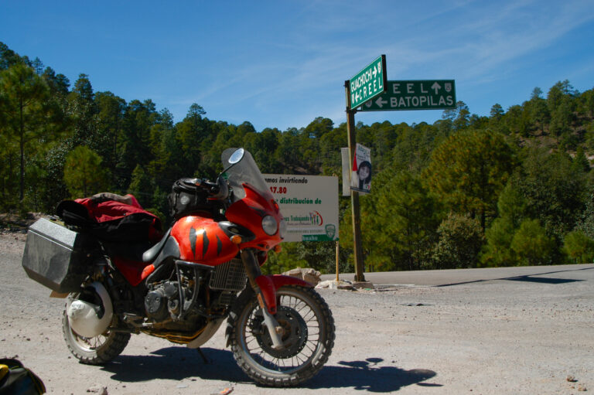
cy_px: 198
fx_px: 643
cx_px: 297
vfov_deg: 34.2
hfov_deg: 49.6
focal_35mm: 39
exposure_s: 1/320
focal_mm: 26
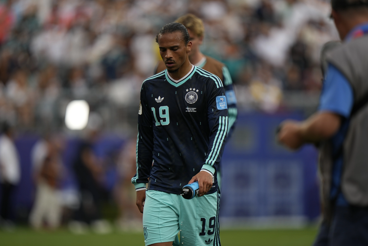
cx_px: 184
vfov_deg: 3.4
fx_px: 4089
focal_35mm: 400
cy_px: 123
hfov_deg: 5.2
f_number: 2.8
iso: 400
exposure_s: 1/1600
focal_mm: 400
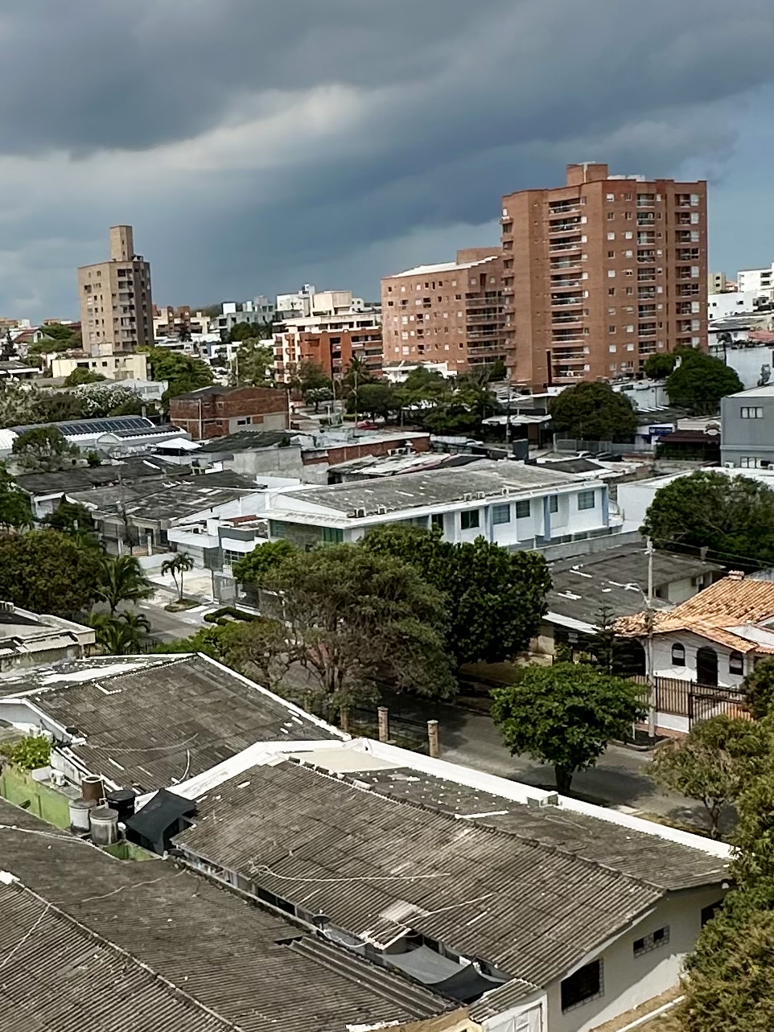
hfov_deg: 31.4
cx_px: 84
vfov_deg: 42.9
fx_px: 1312
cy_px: 528
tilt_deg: -8.1
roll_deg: -0.1
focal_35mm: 44
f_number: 2.2
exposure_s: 1/3125
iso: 50
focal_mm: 2.22
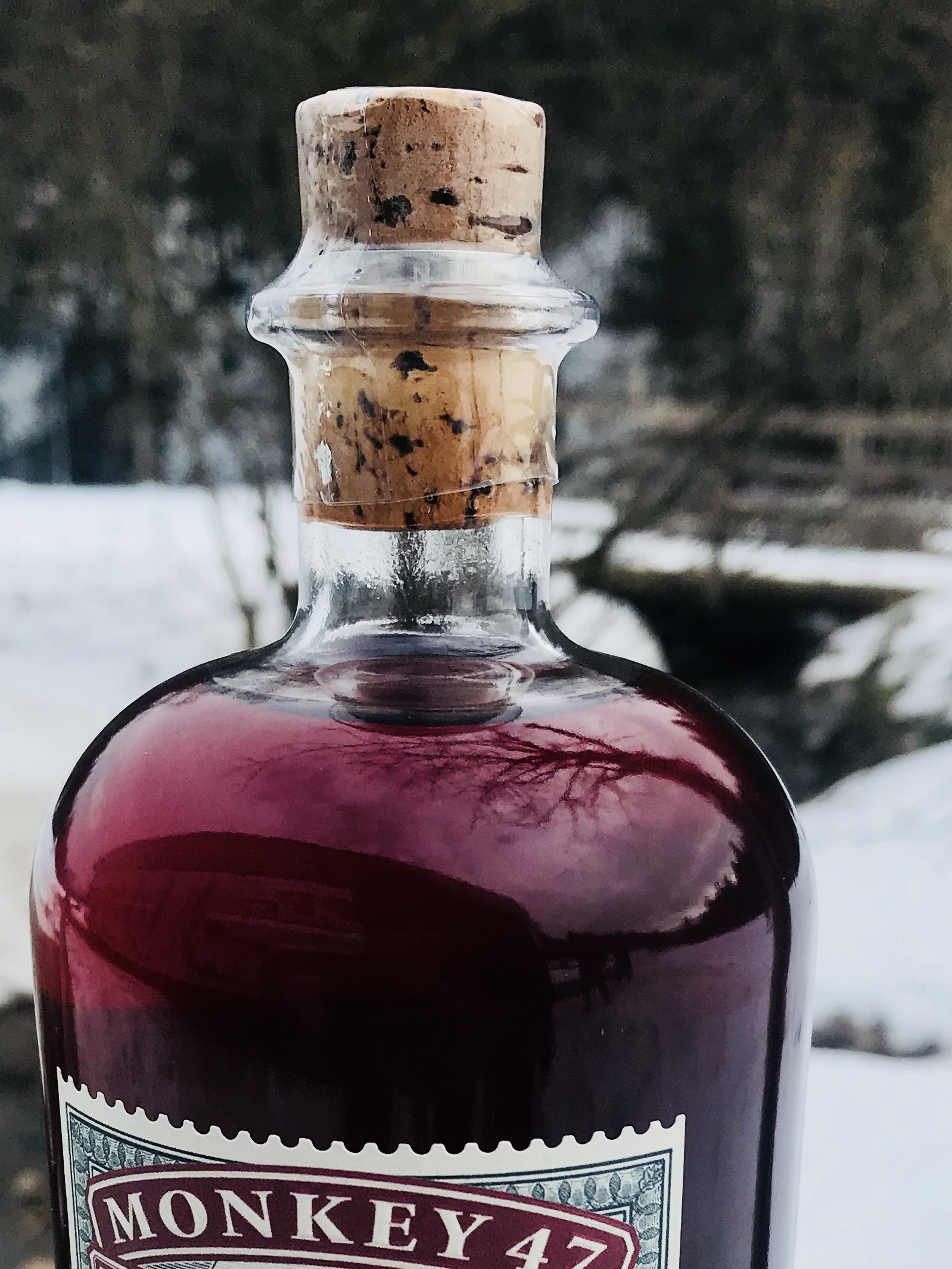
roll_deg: +1.4
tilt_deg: -20.5
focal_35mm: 53
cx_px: 454
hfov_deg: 27.5
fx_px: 1943
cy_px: 1030
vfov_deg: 34.9
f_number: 1.8
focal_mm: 3.99
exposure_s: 1/1650
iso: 20
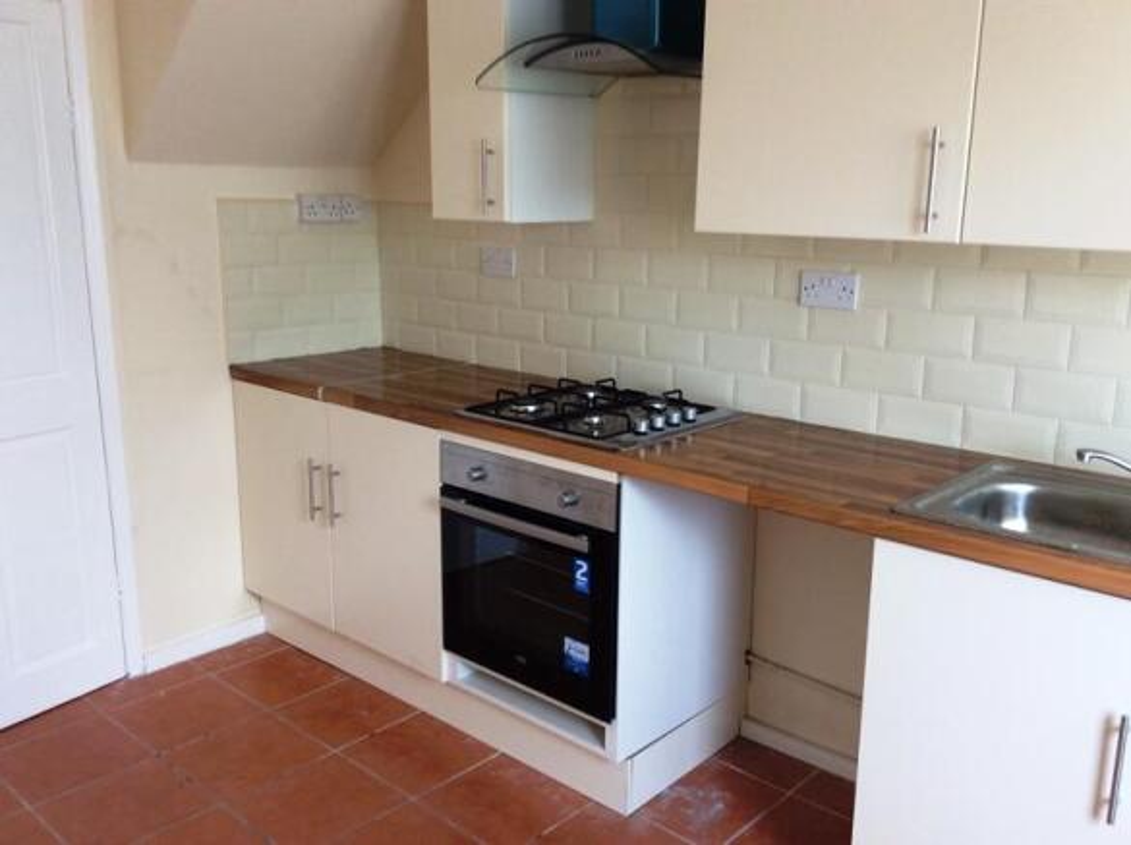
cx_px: 566
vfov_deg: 44.1
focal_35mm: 32
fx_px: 1044
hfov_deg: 56.9
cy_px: 422
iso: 32
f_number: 2.4
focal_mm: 3.3
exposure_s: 1/25
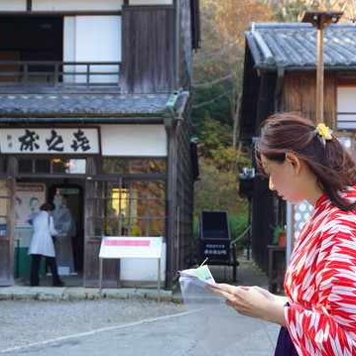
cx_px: 184
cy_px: 197
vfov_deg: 27.8
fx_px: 718
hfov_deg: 27.8
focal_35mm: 62
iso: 320
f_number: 4.5
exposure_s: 1/160
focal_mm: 29
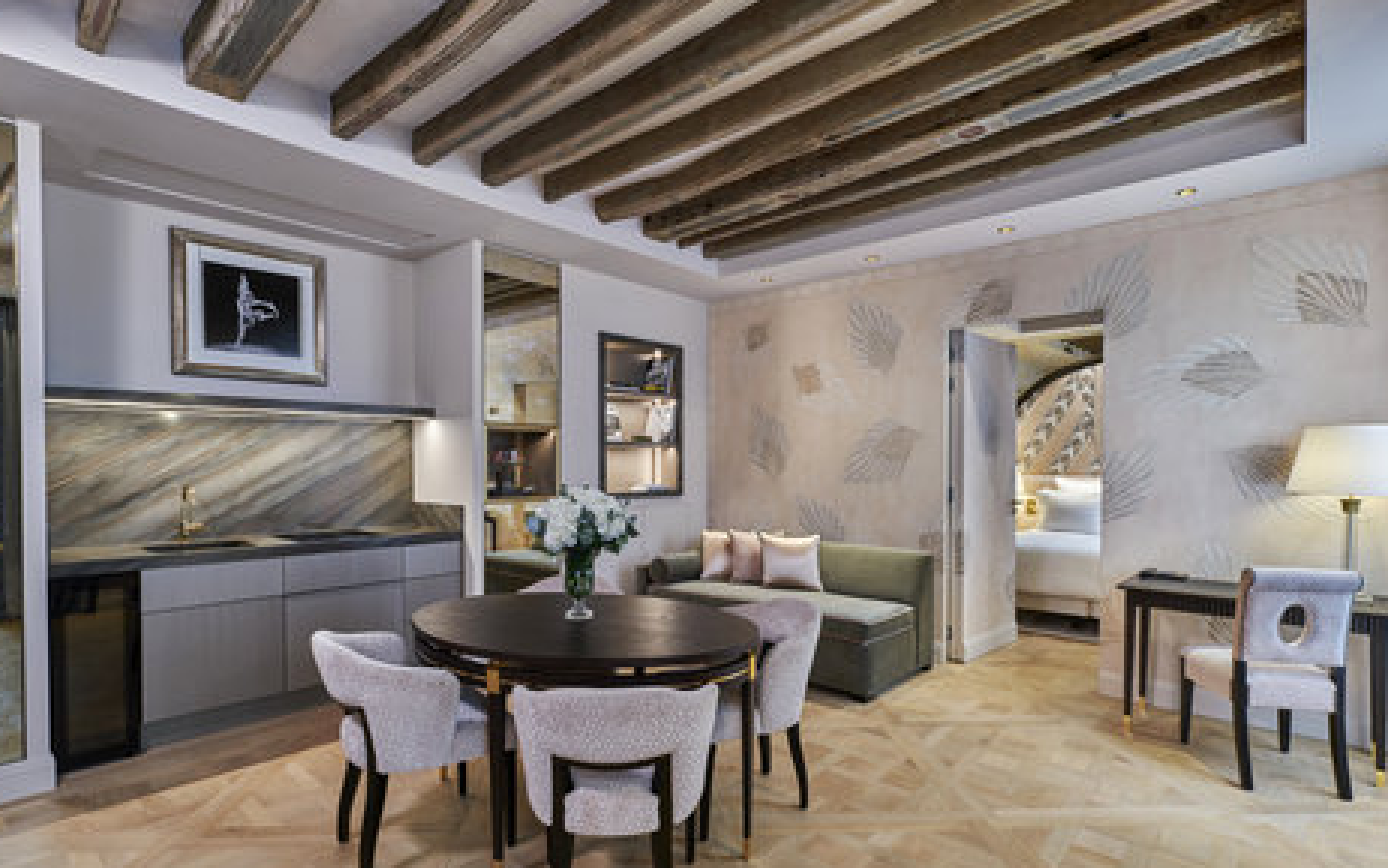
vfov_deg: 64.9
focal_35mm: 18
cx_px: 676
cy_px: 475
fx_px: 681
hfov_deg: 91.1
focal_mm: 17
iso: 100
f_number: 9
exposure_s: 1/3.33
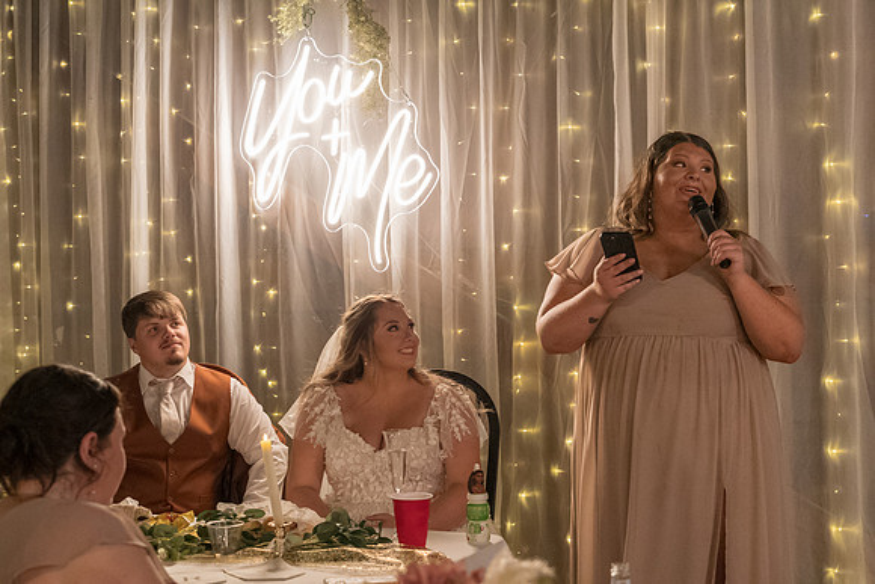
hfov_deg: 32.9
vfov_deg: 22.3
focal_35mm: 61
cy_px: 292
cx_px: 438
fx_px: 1483
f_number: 6.3
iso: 6400
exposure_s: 1/60
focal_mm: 61
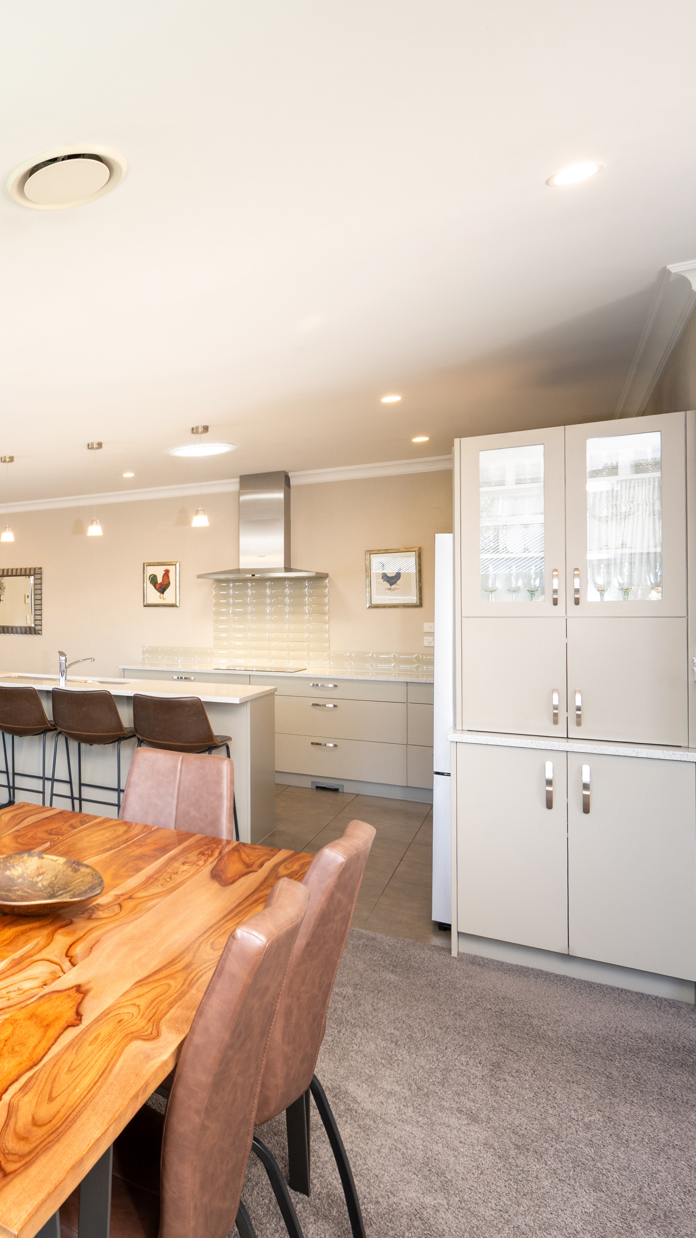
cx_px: -210
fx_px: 787
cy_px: 609
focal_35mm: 24
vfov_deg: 76.3
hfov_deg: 34.1
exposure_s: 1/20
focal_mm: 15
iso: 800
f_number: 8
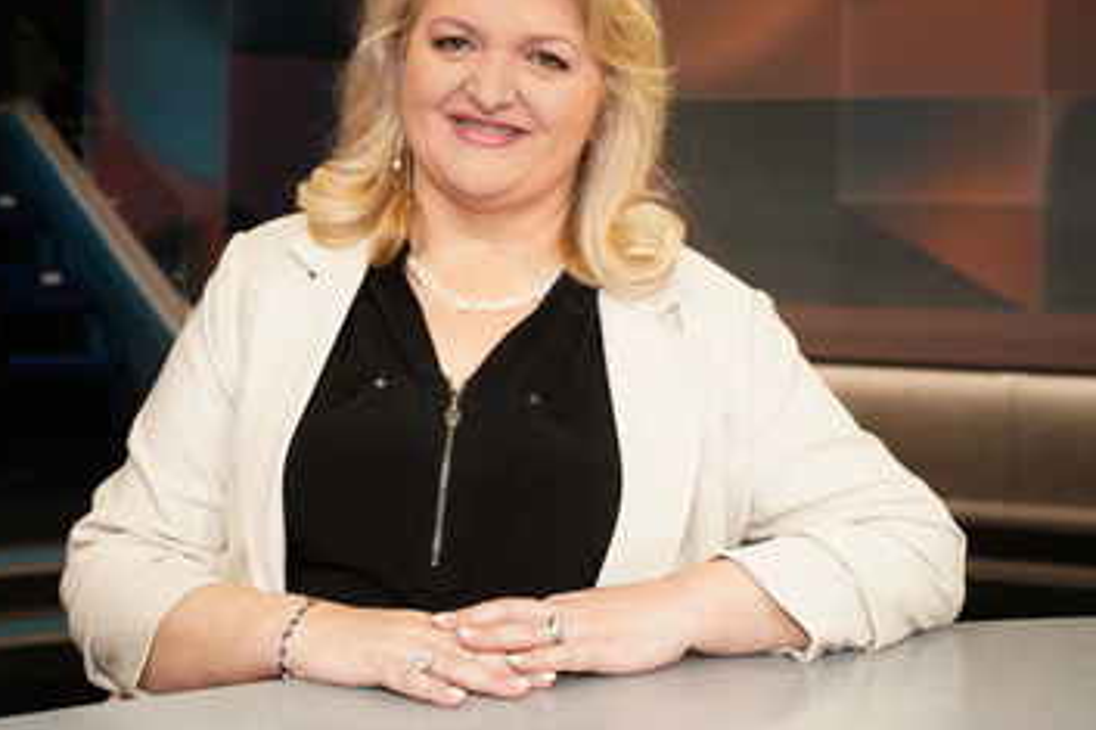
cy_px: 283
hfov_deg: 36.2
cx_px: 511
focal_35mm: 55
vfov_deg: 24.5
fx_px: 1674
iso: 2000
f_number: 5.6
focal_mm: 43
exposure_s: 1/125
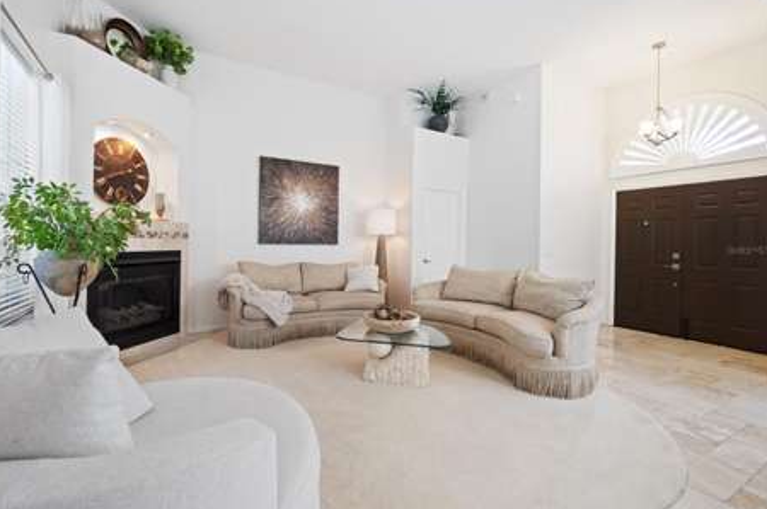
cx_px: 363
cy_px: 249
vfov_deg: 73.6
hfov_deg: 96.7
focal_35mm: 16
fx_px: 341
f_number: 8
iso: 100
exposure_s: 1.3
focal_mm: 10
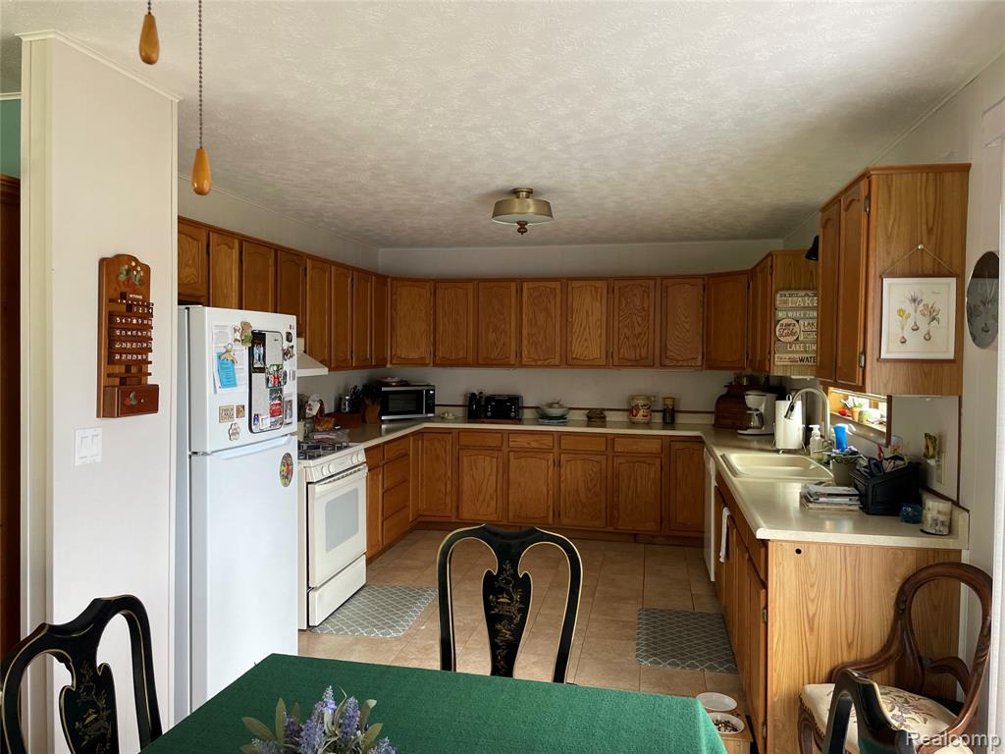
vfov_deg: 53.1
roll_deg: -0.9
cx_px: 502
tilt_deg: -2.0
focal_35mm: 26
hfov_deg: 67.3
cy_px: 377
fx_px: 755
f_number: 1.6
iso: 125
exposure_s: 1/60
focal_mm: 4.2
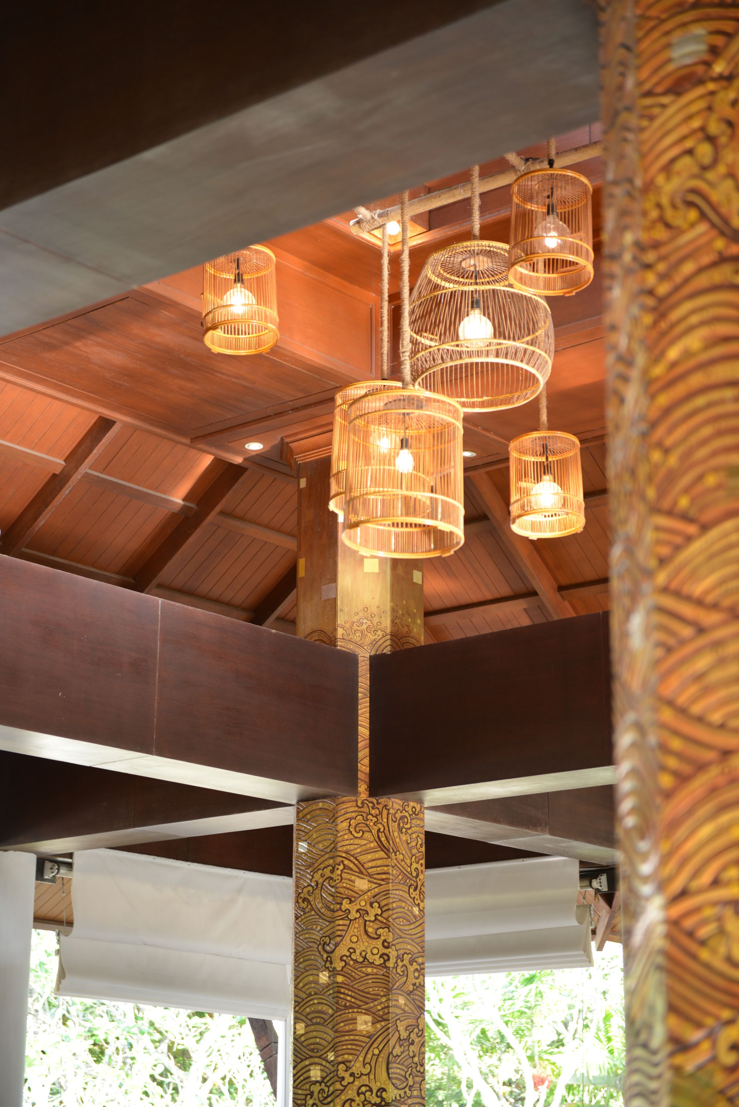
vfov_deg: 28.8
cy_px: 554
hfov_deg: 19.5
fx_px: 2154
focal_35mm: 70
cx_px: 370
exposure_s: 1/80
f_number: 2.8
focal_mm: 70
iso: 400
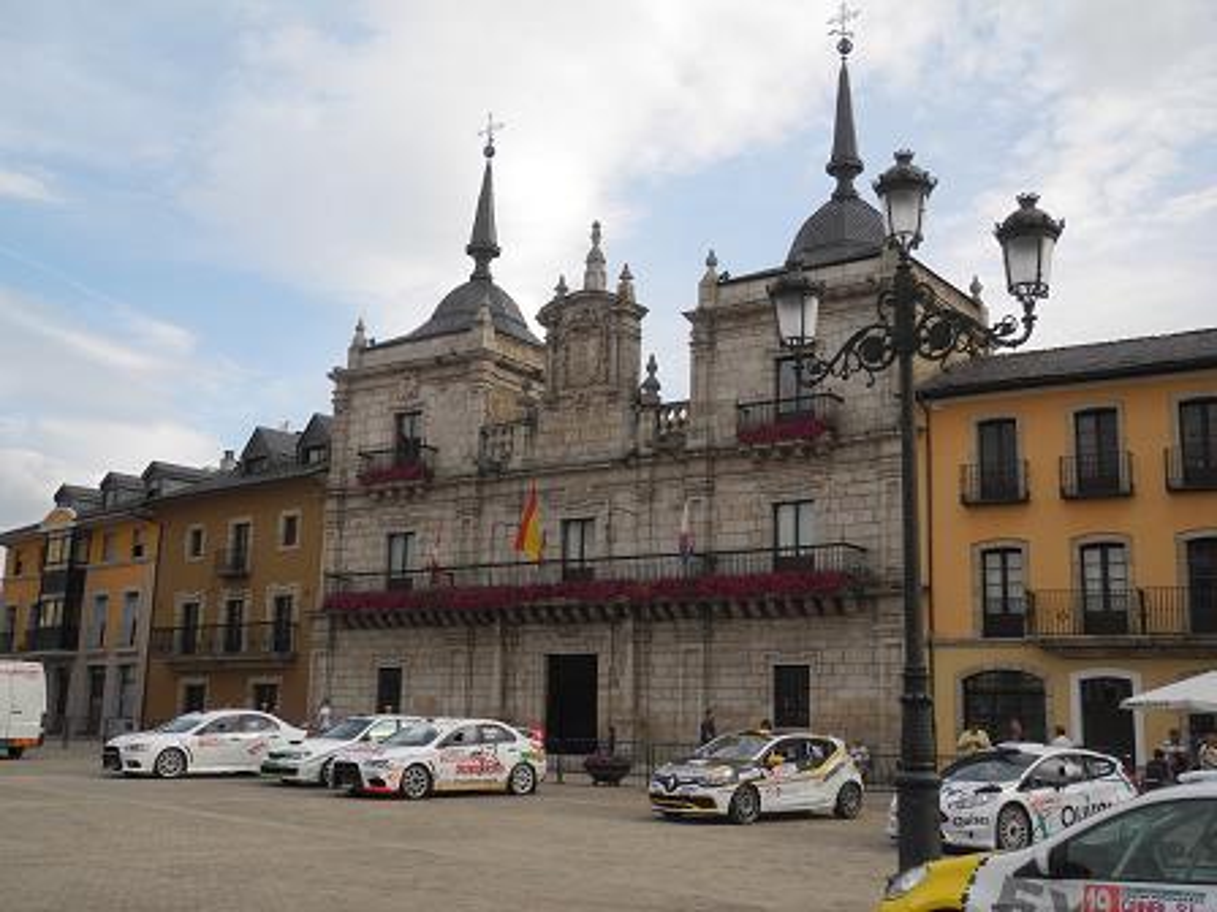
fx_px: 1441
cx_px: 608
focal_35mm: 41
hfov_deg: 45.8
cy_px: 456
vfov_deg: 35.1
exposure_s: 1/800
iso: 100
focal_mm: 8.8
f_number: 3.2
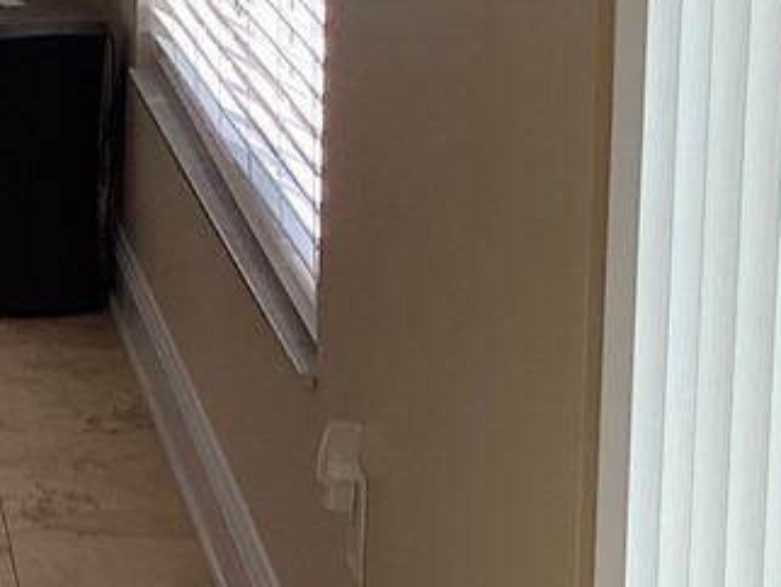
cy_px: 5
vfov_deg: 9.6
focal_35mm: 154
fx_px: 3477
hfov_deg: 11.8
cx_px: -660
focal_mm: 3.3
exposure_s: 1/100
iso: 25
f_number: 2.4
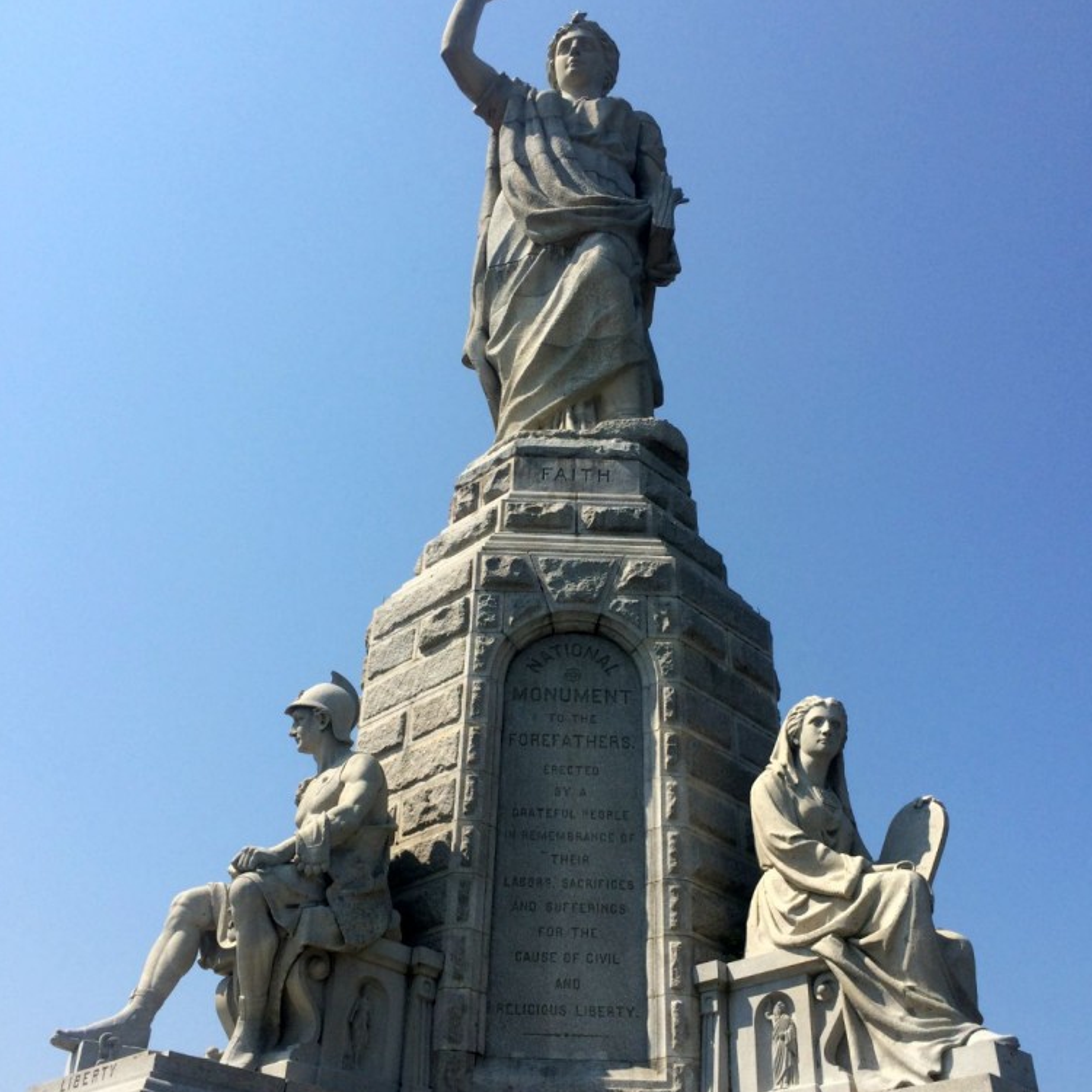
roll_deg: +0.5
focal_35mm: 35
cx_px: 555
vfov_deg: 47.1
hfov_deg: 47.2
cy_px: 603
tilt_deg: +33.3
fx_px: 1249
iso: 32
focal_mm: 4.15
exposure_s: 1/2564
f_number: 2.2
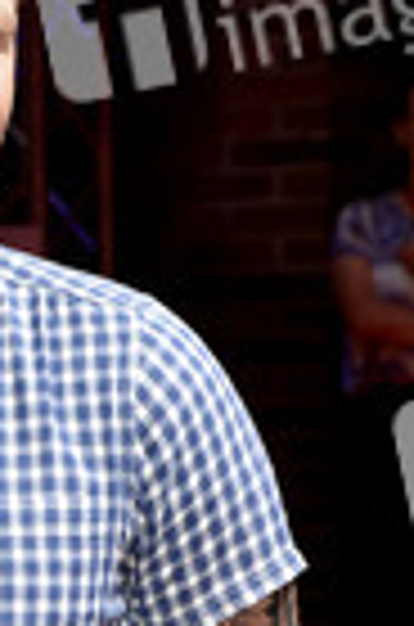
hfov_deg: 4.8
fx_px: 4941
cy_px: 671
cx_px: -144
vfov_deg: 7.2
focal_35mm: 285
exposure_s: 1/160
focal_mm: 66
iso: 400
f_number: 6.3
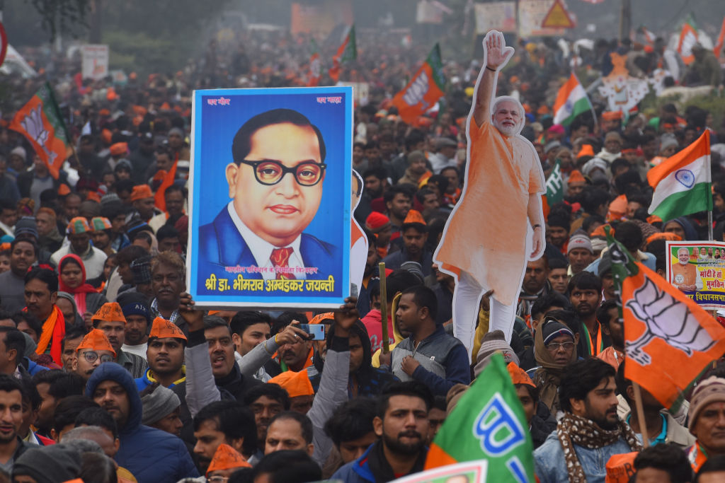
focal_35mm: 200
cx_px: 362
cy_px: 242
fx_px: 4028
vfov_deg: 6.9
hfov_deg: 10.3
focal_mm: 200
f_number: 7.1
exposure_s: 1/500
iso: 200
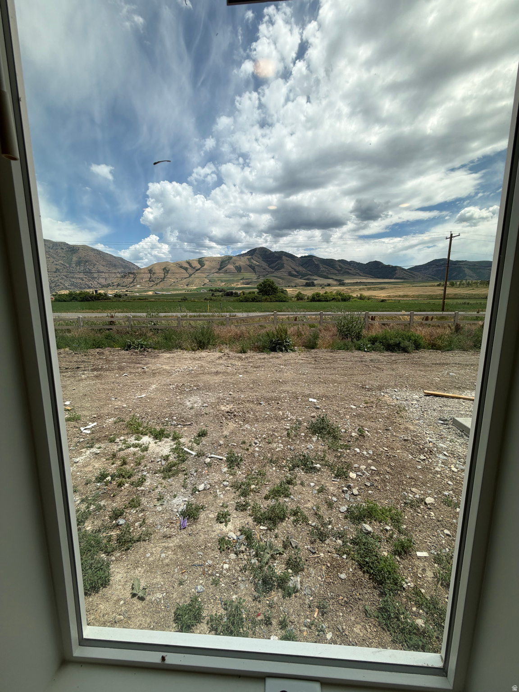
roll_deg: -0.2
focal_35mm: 14
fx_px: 280
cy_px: 346
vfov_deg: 102.1
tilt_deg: -8.9
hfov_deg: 85.7
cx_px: 260
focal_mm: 2.22
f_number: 2.2
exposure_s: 1/928
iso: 20
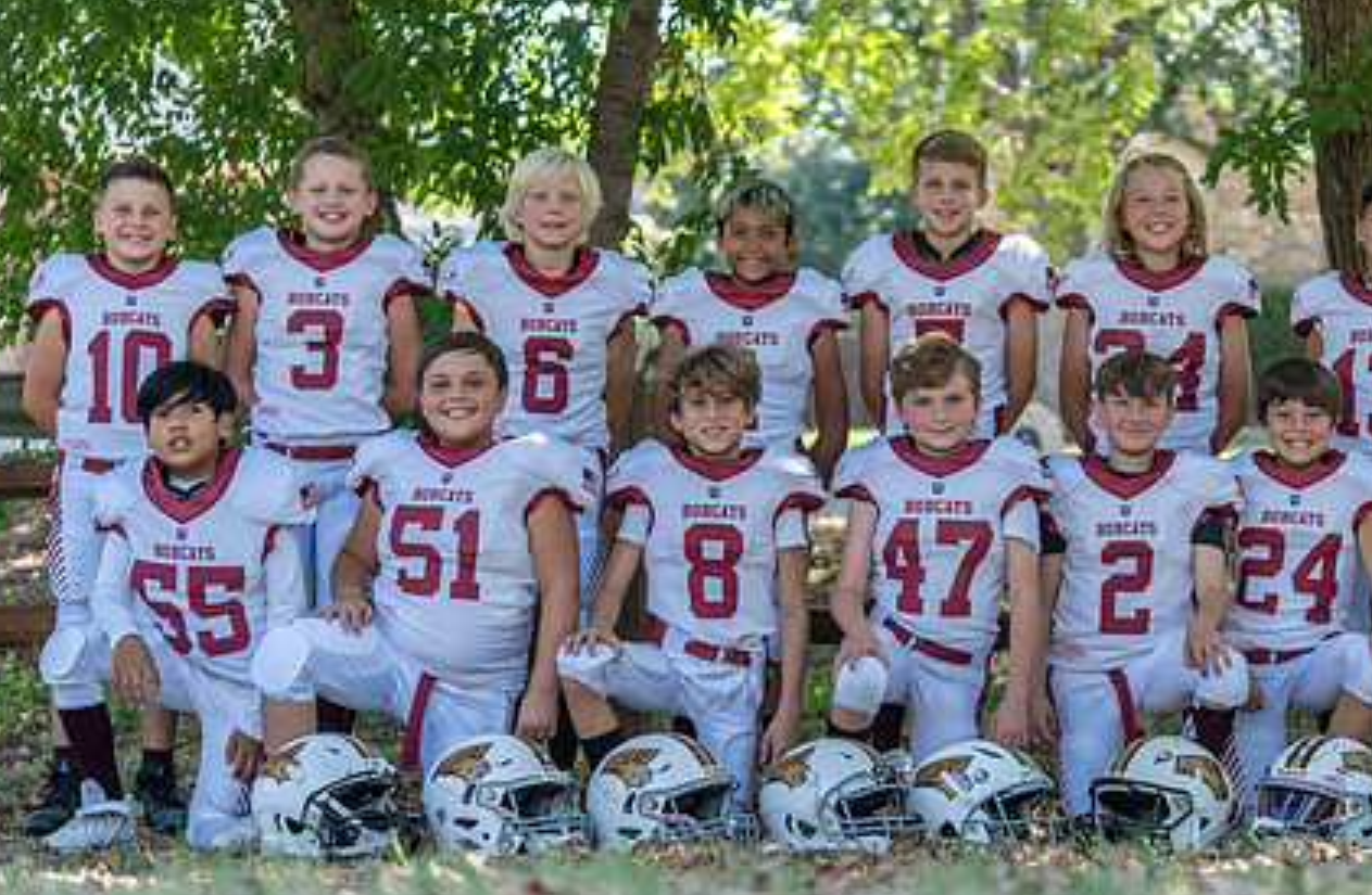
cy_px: 466
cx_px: 900
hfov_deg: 19.2
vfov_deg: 12.6
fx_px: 4052
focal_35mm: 107
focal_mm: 70
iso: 320
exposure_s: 1/320
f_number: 2.8
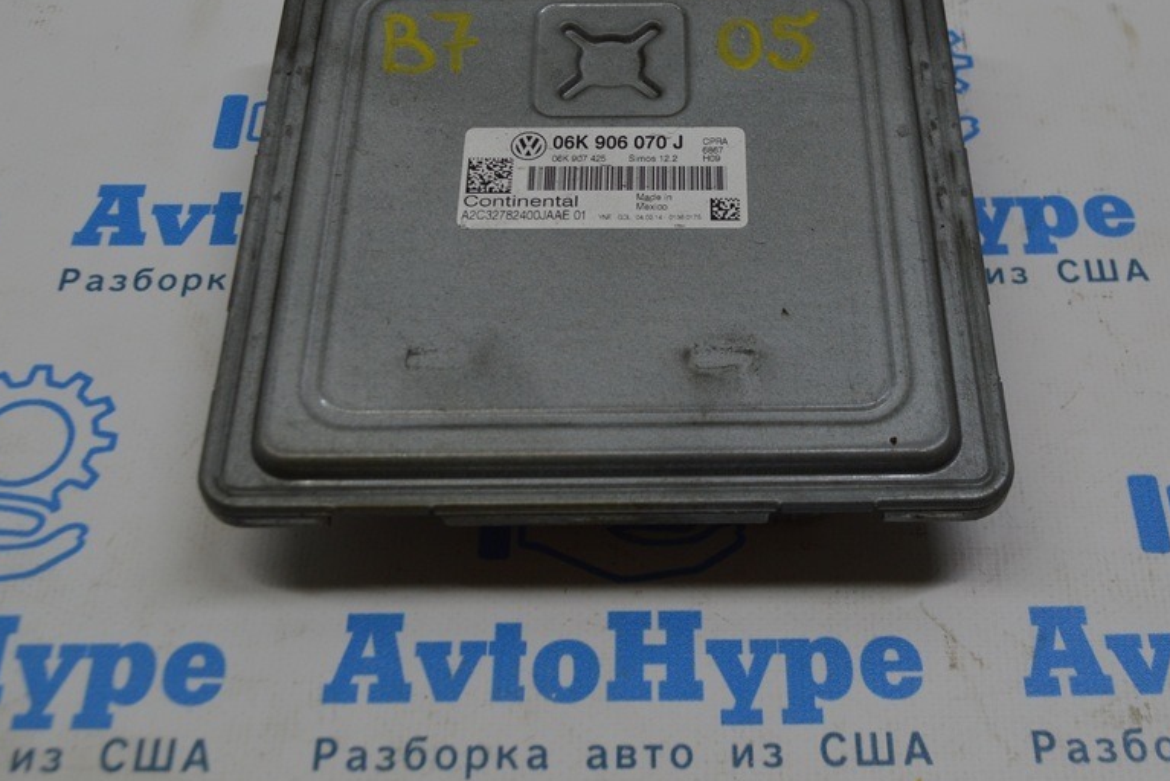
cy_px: 292
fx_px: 1561
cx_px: 635
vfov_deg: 28.0
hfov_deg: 41.1
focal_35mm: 48
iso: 400
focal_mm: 24
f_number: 5.6
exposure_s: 1/125
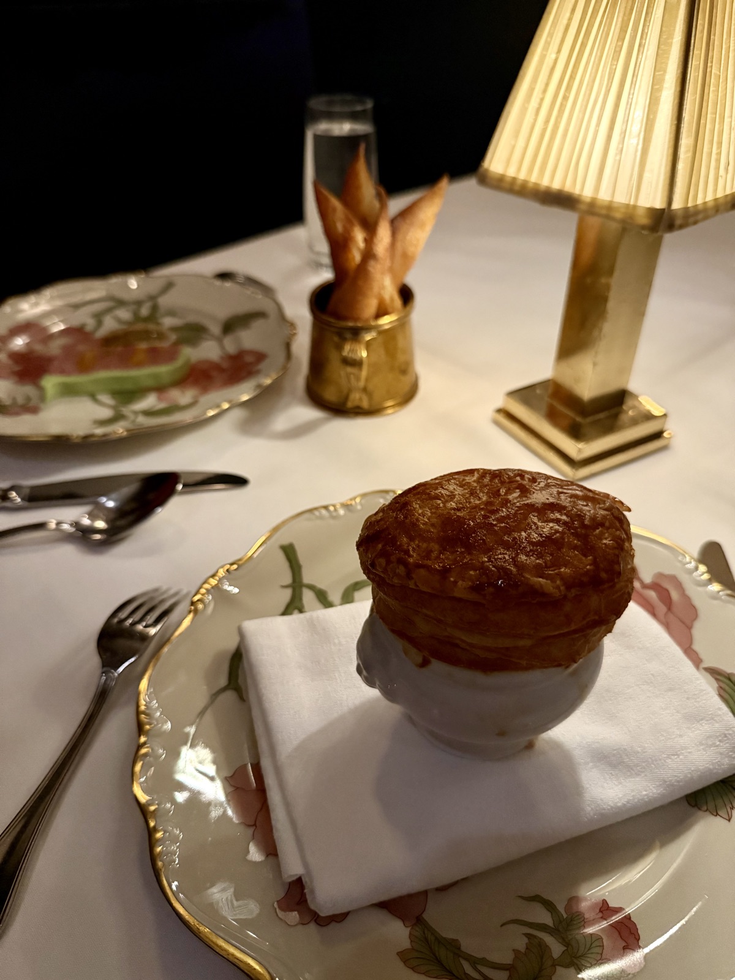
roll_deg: -1.1
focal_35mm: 24
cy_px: 490
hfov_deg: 56.8
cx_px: 368
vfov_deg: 71.6
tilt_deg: -36.8
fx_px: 679
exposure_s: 1/35
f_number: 1.78
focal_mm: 6.76
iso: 1000
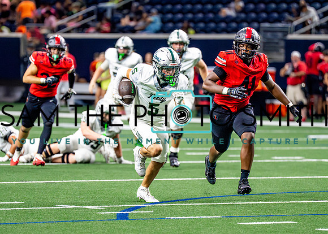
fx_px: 3074
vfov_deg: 4.4
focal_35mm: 330
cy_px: 134
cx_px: 168
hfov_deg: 6.1
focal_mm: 200
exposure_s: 1/2000
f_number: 2.8
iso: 5000
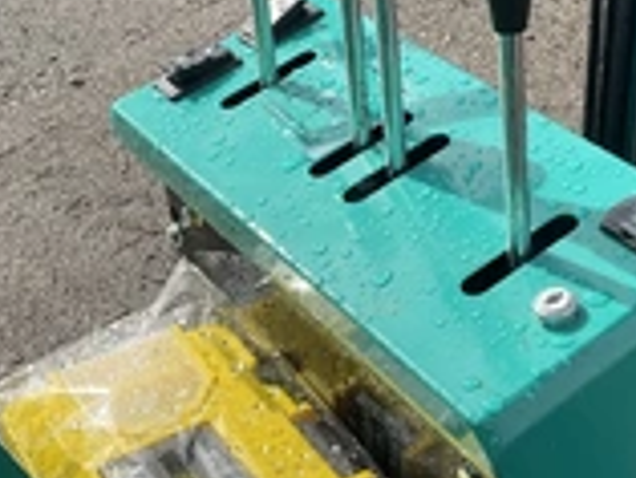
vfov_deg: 19.9
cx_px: 369
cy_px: 186
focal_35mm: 74
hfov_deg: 26.3
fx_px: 1361
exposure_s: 1/1626
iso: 25
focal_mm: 3
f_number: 1.8
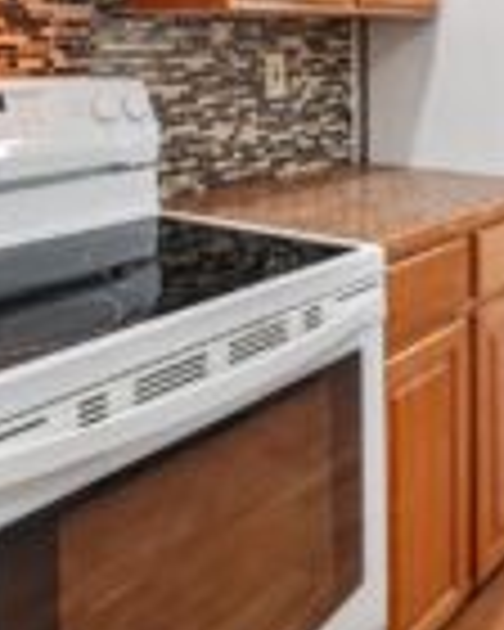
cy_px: 70
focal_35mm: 43
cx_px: 414
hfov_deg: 33.7
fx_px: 802
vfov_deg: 39.9
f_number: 8
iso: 1600
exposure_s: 1/40
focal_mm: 16
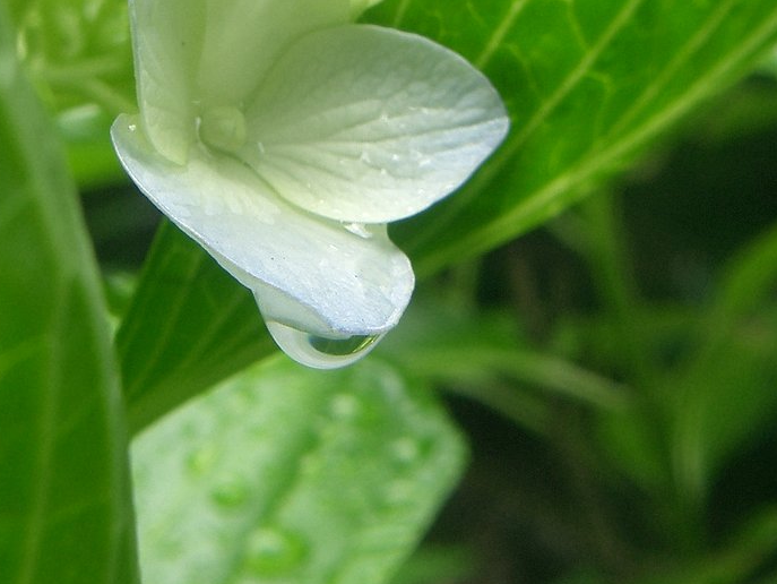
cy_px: 179
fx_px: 1639
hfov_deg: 26.6
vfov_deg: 20.1
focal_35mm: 73
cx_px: 291
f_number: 5
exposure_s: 1/100
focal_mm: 8.2
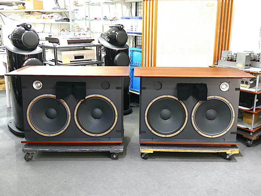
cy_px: 98
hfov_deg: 52.6
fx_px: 264
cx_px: 130
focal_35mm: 35
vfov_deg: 40.7
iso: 200
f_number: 3.7
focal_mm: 6.3
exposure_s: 1/5
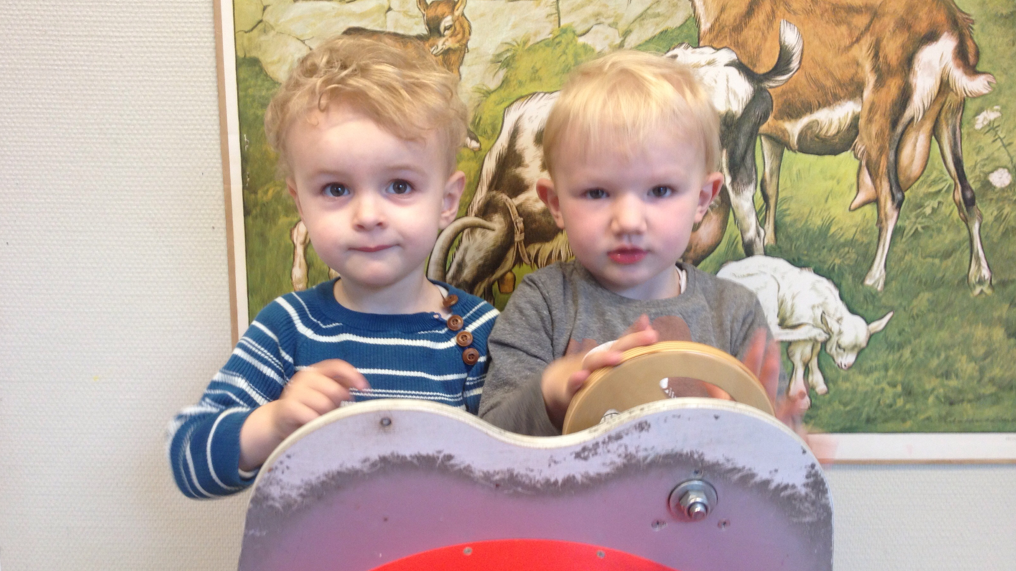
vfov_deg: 30.4
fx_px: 1051
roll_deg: -1.5
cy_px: 321
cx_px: 503
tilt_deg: -15.4
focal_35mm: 39
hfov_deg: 51.6
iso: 80
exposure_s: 1/20
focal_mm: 4.28
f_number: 2.4
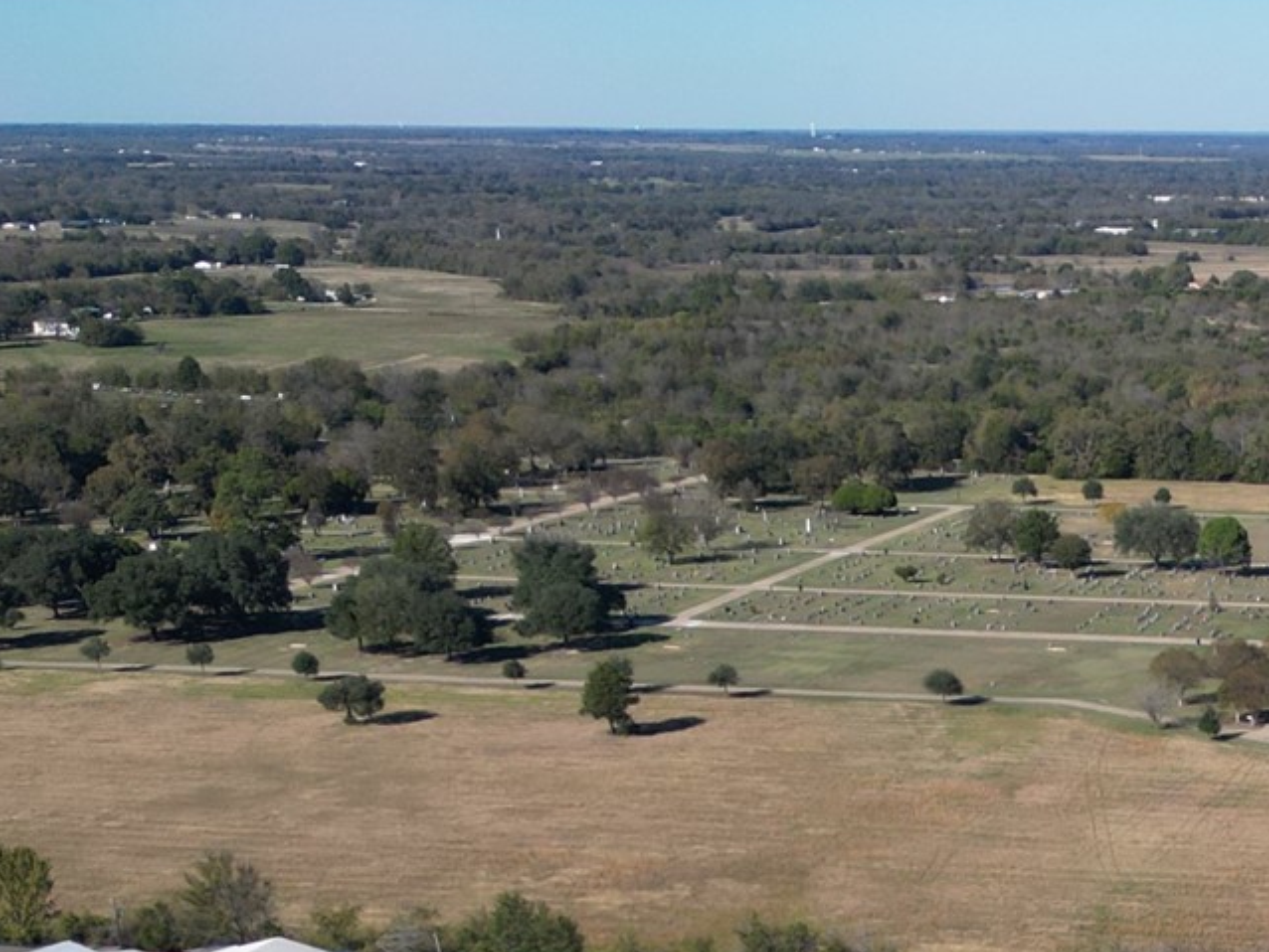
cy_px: 1505
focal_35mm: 77
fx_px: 2824
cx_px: 1430
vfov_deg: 17.0
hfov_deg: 23.6
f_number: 1.7
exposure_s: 1/2500
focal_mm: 6.72
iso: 100
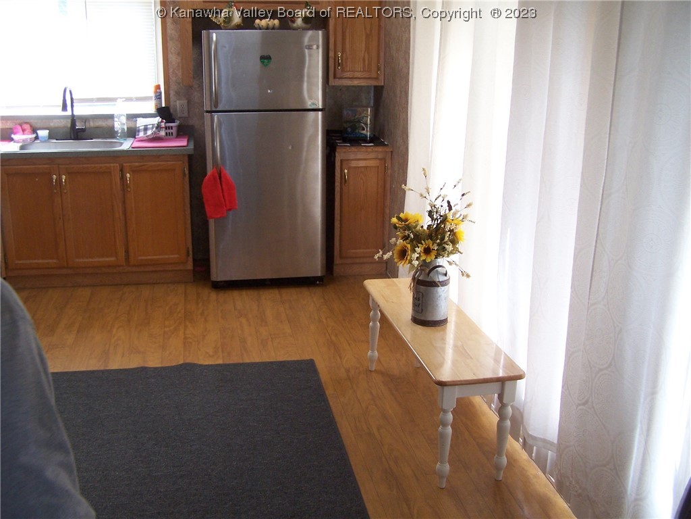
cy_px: 260
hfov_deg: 49.0
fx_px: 759
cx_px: 346
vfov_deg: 37.7
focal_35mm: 38
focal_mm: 6.3
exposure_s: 1/60
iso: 140
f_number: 2.8
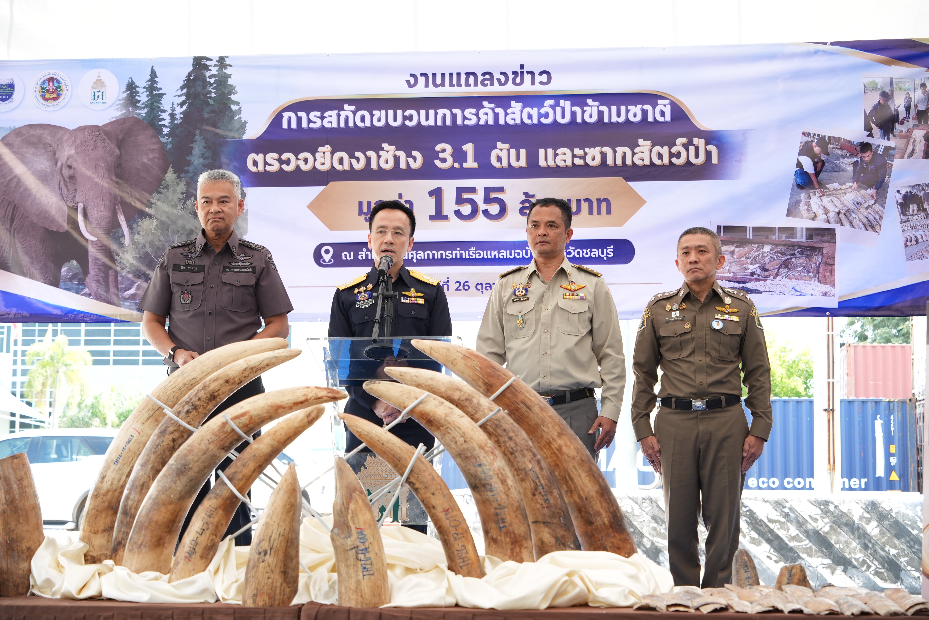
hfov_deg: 35.6
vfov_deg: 24.2
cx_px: 464
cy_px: 310
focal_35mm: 56
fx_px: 1445
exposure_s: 1/160
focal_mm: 56
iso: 800
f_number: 6.3
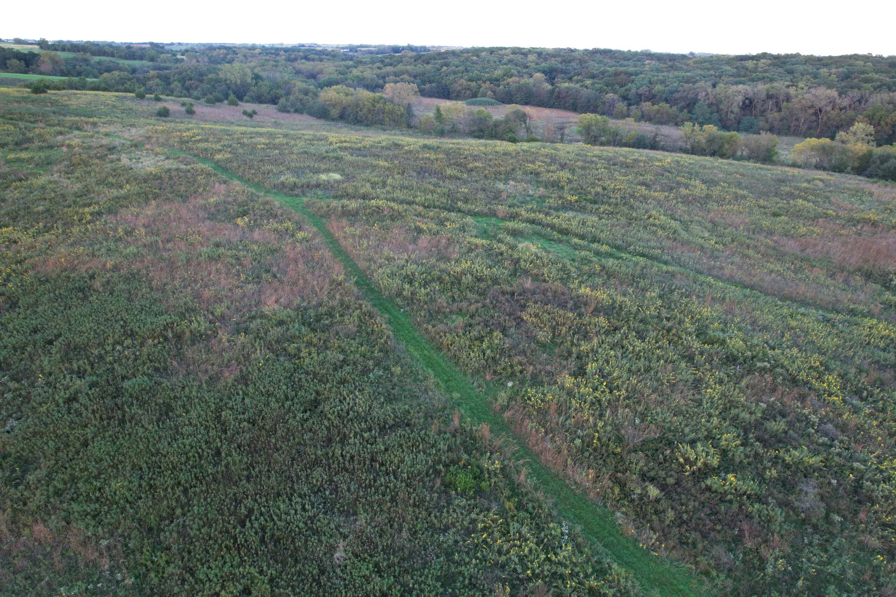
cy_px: 298
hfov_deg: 78.6
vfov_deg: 57.2
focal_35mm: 22
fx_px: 548
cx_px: 448
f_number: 2.8
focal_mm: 8.4
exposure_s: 1/50
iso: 100
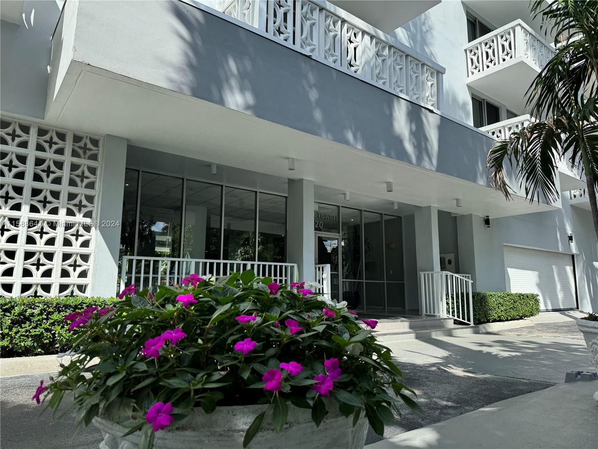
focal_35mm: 24
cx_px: 299
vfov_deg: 56.8
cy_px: 224
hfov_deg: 71.6
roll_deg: -0.3
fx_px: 415
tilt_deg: +8.8
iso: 80
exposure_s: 1/1767
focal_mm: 6.86
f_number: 1.78
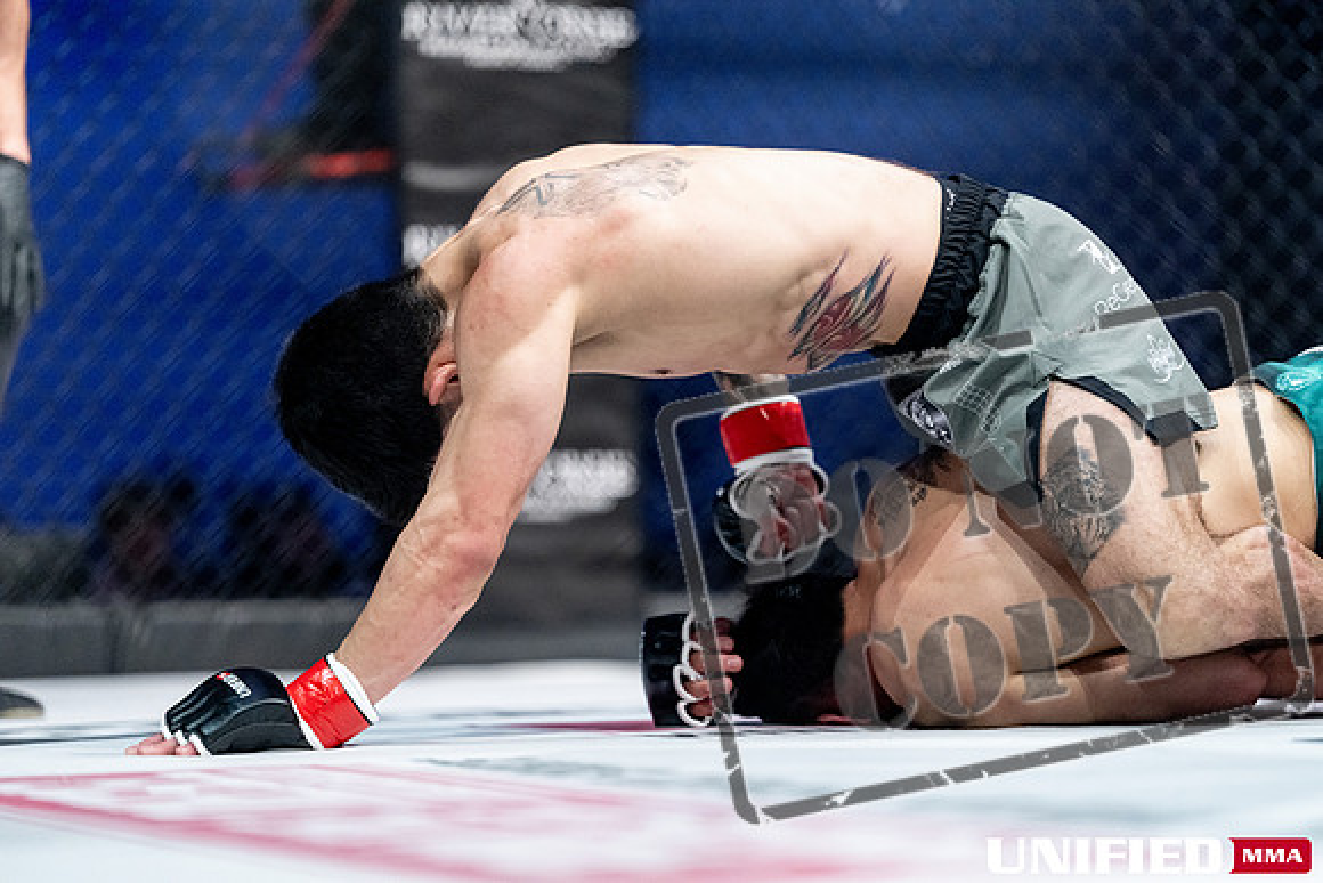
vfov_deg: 9.2
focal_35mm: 150
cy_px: 442
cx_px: 662
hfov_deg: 13.7
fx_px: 5514
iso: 3200
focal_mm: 150
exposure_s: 1/1250
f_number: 2
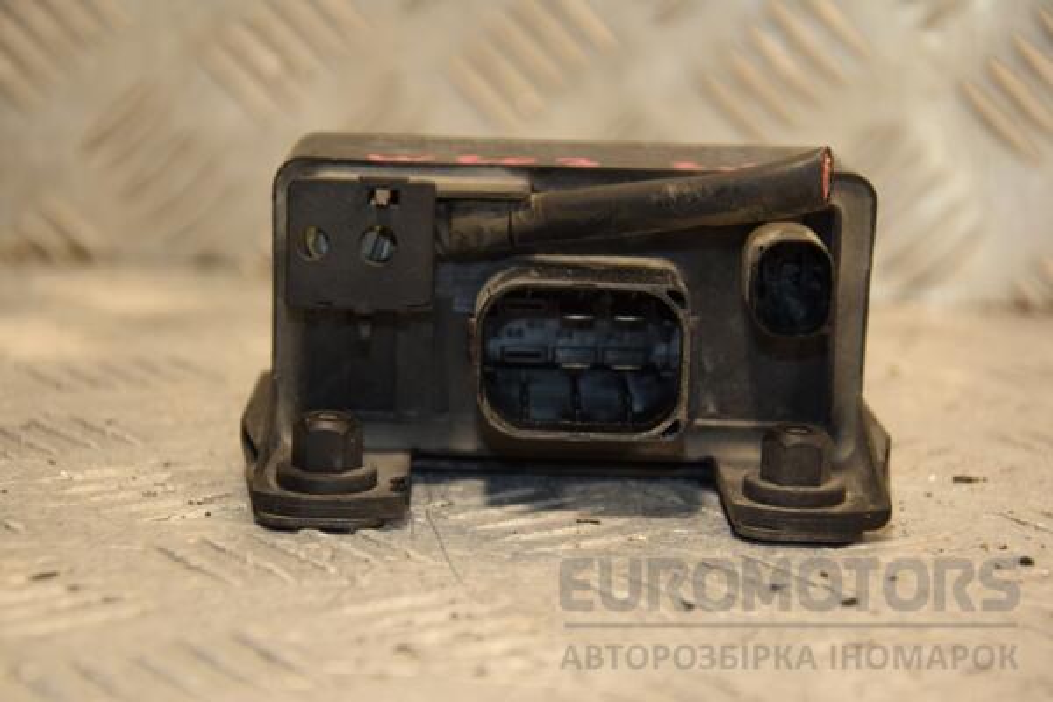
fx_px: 2896
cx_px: 526
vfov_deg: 13.8
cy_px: 351
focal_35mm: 99
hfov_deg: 20.6
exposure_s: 1/160
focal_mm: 66
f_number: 5.3
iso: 800
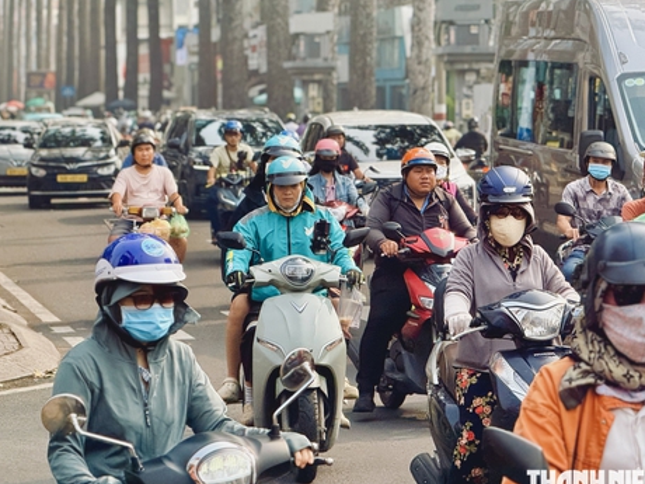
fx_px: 3112
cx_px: 244
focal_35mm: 167
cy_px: 191
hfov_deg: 11.8
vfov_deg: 8.9
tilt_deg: -1.8
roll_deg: -0.3
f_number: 2.8
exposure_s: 1/464
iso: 64
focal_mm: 15.66
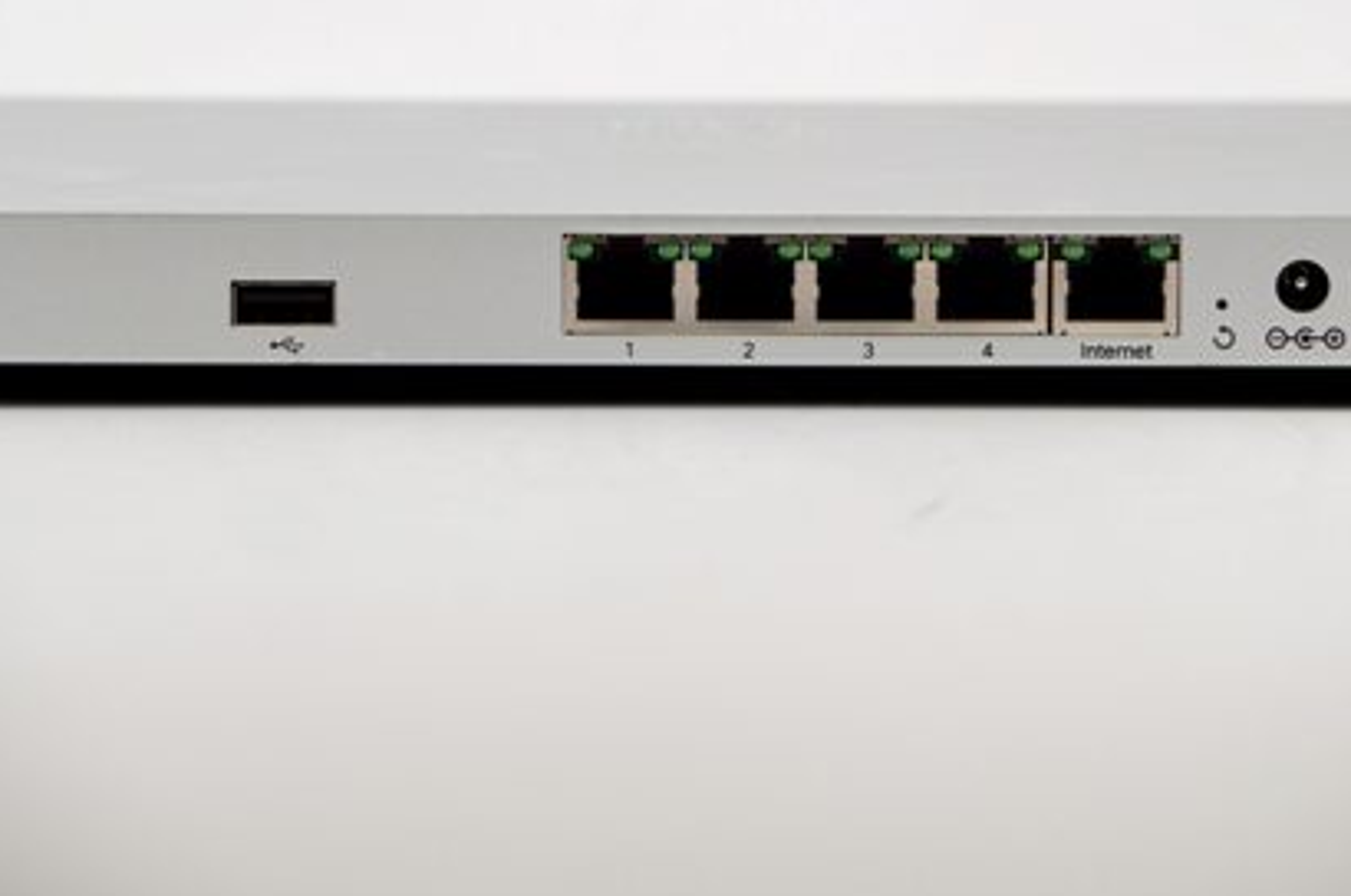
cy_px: 259
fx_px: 8645
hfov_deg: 8.9
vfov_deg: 5.9
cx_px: 708
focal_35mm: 231
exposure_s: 1/125
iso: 250
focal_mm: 105
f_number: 5.6
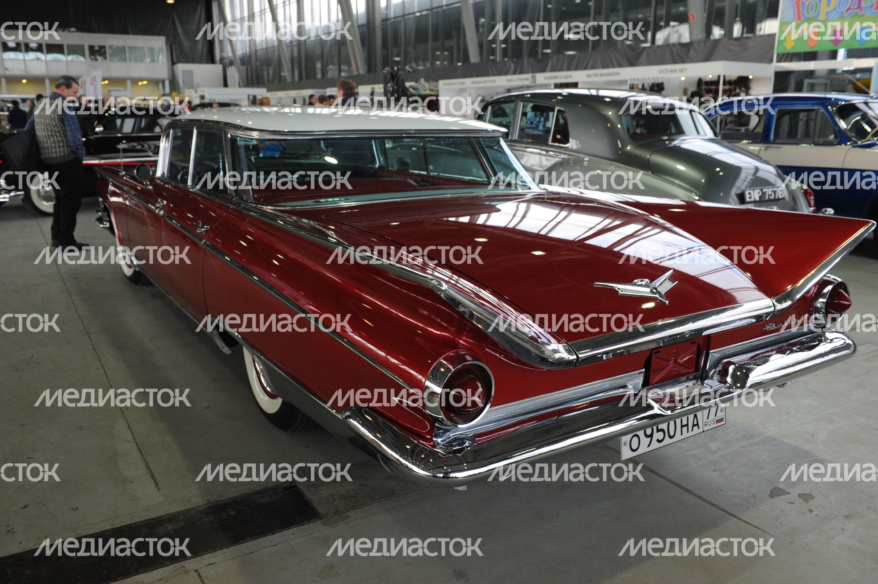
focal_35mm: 29
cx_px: 439
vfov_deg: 44.9
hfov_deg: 63.7
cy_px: 292
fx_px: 707
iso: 2000
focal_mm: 29
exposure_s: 1/400
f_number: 5.6
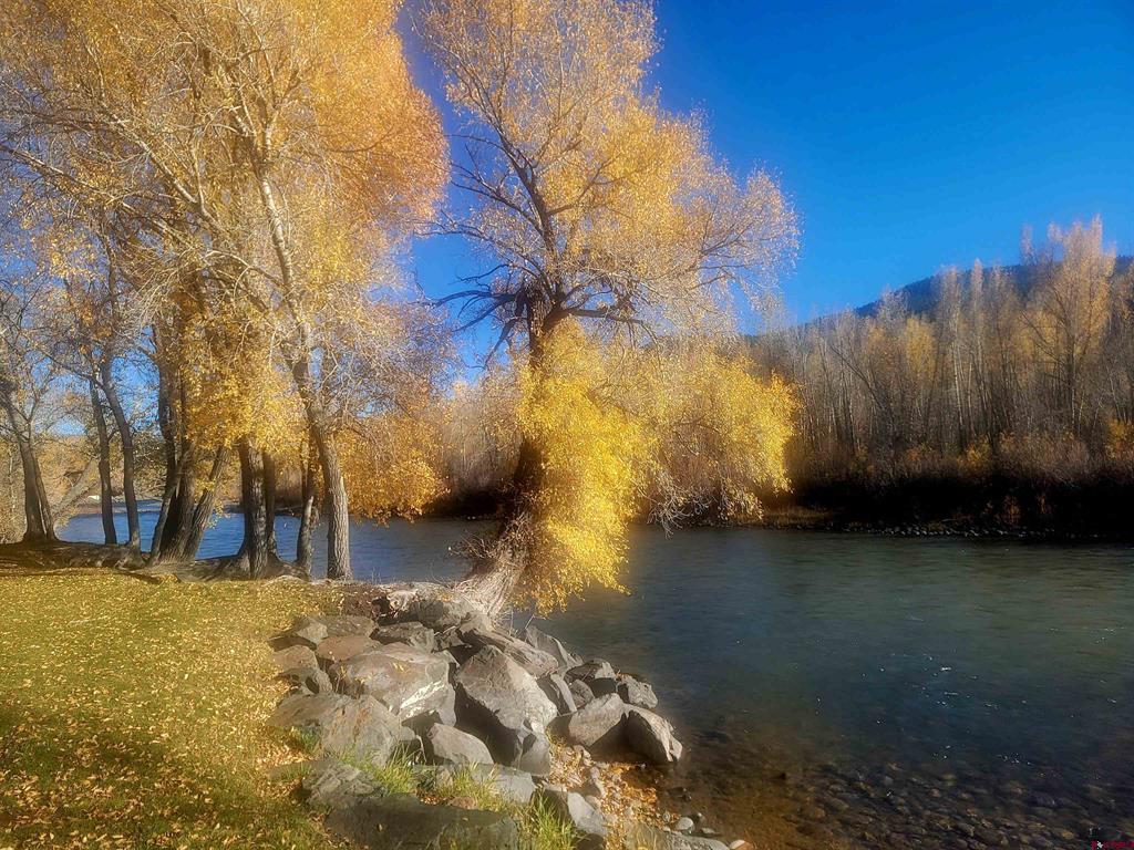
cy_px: 425
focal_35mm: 24
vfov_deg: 56.8
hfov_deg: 71.6
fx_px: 786
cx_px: 567
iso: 16
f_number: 1.8
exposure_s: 1/455
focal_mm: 6.7
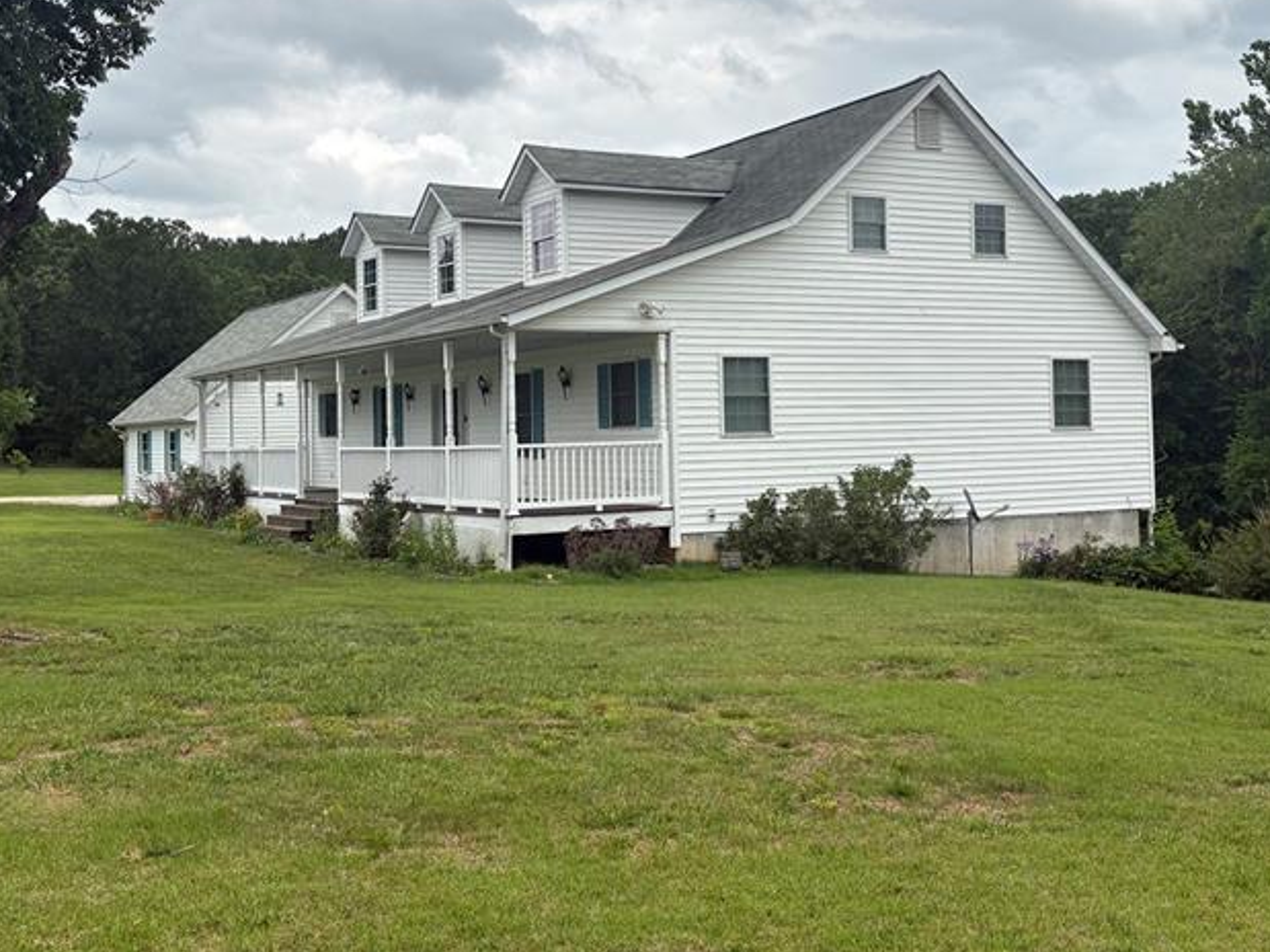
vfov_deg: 33.4
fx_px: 1577
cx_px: 673
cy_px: 365
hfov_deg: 43.8
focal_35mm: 43
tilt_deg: +3.4
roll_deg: +1.9
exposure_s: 1/3831
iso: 50
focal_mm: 5.96
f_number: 1.6
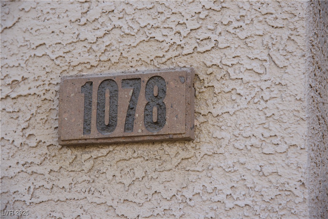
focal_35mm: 105
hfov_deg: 19.5
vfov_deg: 13.0
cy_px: 110
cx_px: 164
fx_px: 957
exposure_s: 1/200
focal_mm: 105
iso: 400
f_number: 7.1
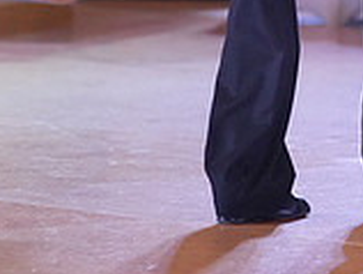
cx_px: 385
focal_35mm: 705
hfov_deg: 2.8
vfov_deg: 2.1
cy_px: -237
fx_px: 7404
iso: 5000
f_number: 3.5
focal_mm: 200
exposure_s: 1/500
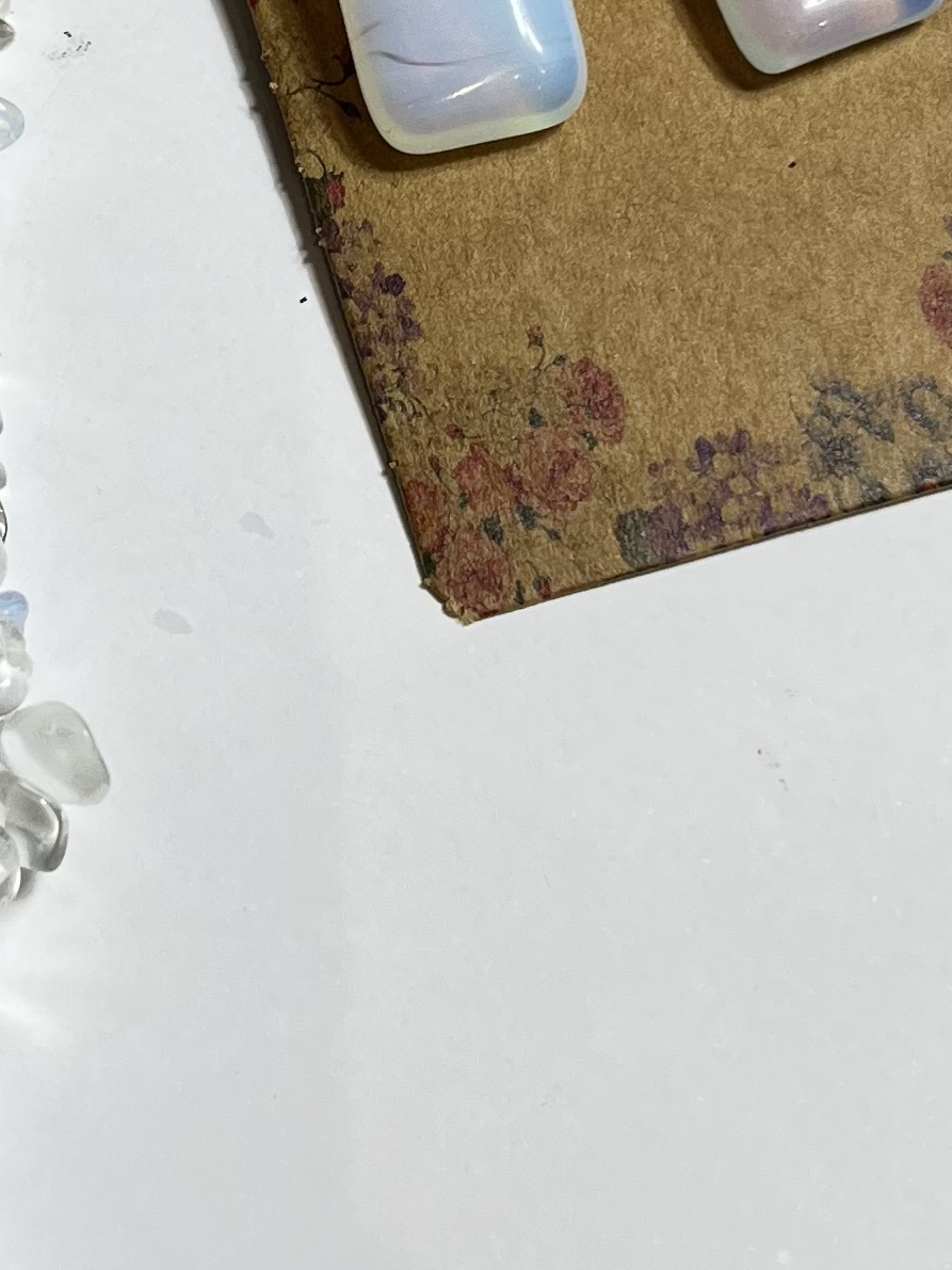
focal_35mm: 88
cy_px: 296
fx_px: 3227
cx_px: 288
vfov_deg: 22.0
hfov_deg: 16.7
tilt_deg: -63.1
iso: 64
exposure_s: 1/120
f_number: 1.6
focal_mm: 5.1
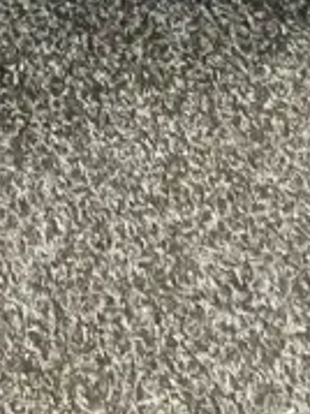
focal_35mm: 160
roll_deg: -2.0
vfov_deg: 10.0
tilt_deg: -36.3
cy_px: -731
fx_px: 1913
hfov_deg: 9.2
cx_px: -5
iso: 400
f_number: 1.8
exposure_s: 1/25
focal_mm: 3.99
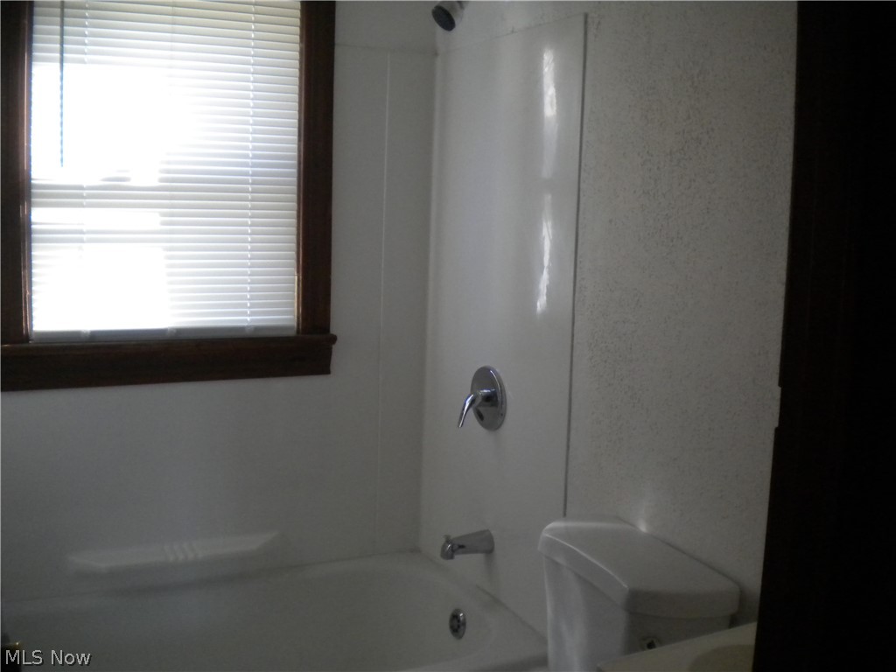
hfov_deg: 52.6
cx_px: 448
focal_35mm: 35
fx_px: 906
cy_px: 336
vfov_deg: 40.7
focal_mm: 6.3
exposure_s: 1/140
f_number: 3.1
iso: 400
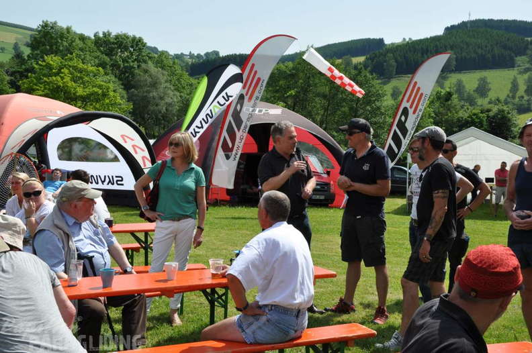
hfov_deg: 38.9
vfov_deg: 26.4
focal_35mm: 51
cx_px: 266
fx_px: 753
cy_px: 176
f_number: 13
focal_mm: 34
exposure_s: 1/160
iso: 200
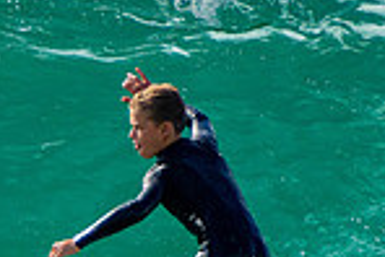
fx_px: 25156
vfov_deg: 0.6
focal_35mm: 2350
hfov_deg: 0.9
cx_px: 36
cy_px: 328
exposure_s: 1/2000
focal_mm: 400
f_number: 5.6
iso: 320
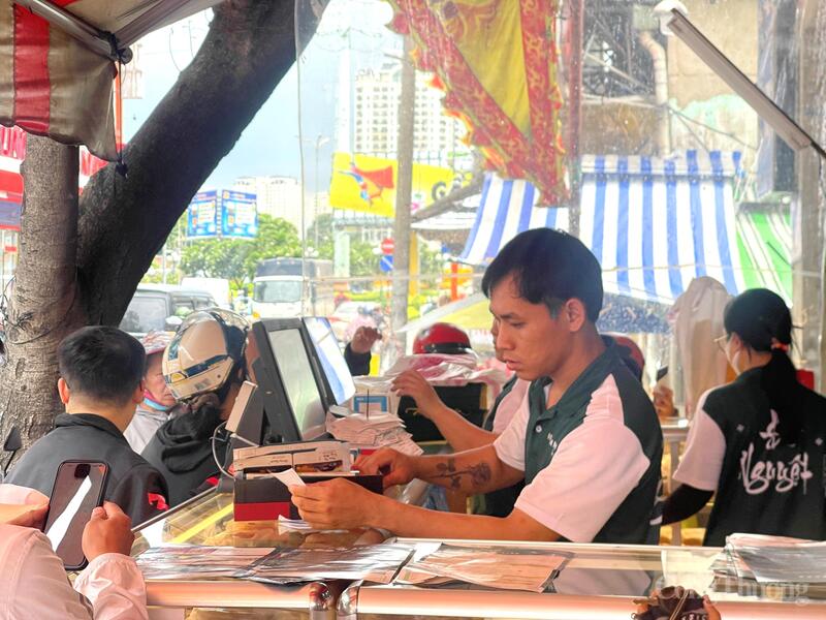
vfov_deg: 22.9
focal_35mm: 64
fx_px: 1527
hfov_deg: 30.3
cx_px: 413
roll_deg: -0.9
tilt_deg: -0.4
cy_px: 310
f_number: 2.2
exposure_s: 1/247
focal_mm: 7.5
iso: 20
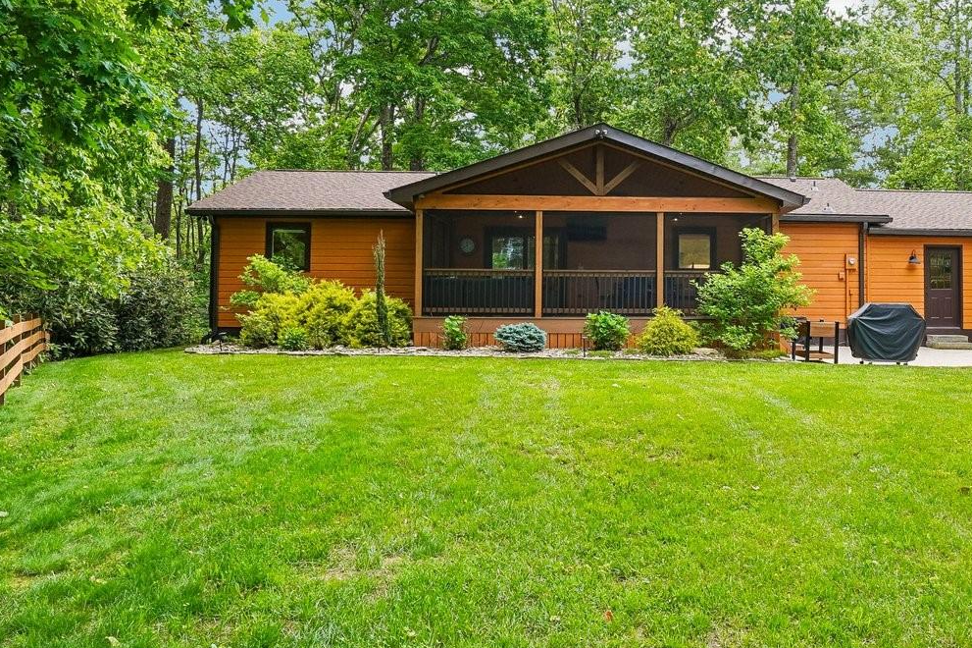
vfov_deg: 42.2
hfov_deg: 58.5
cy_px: 276
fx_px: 837
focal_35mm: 31
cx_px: 670
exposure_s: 1/30
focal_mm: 10
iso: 100
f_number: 8
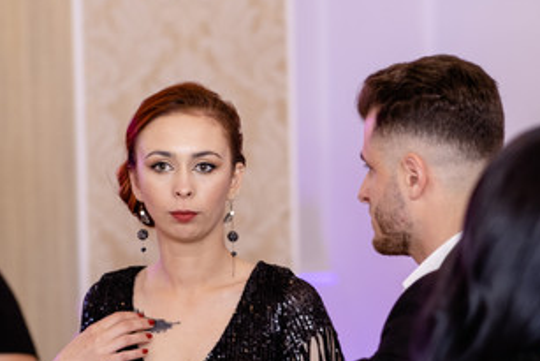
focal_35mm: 267
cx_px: 310
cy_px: 170
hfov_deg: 7.7
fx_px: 4007
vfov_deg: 5.2
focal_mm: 85
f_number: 2
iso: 640
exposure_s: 1/200
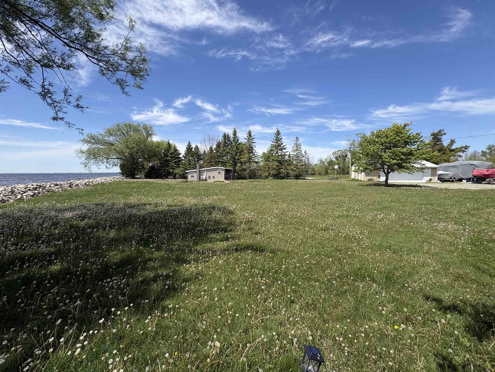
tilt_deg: -3.4
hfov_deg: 102.1
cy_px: 186
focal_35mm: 14
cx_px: 248
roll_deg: +0.6
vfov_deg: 85.7
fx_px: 200
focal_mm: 2.22
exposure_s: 1/1600
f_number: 2.2
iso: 50
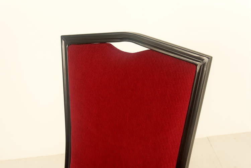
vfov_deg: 26.0
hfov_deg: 38.2
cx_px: 126
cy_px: 84
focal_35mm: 52
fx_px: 363
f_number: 11
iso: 100
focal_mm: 52
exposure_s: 1/125
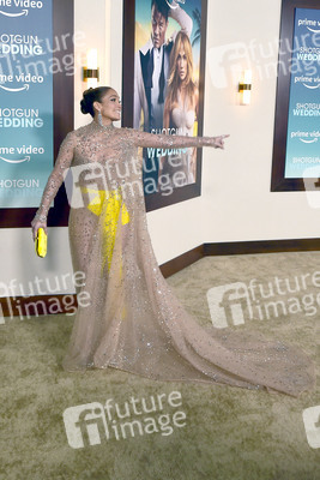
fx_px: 386
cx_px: 160
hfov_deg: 45.0
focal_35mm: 29
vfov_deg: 63.6
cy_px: 240
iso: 400
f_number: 6.3
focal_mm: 29
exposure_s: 1/250
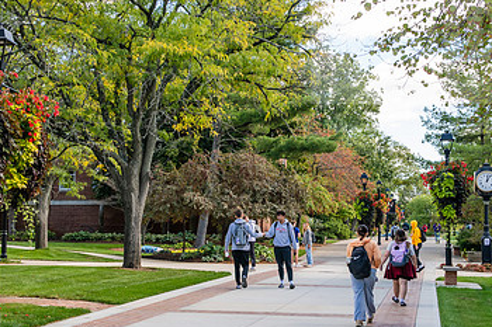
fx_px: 997
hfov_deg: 27.7
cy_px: 156
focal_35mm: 73
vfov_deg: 18.7
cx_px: 268
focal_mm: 44
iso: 200
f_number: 5
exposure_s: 1/250
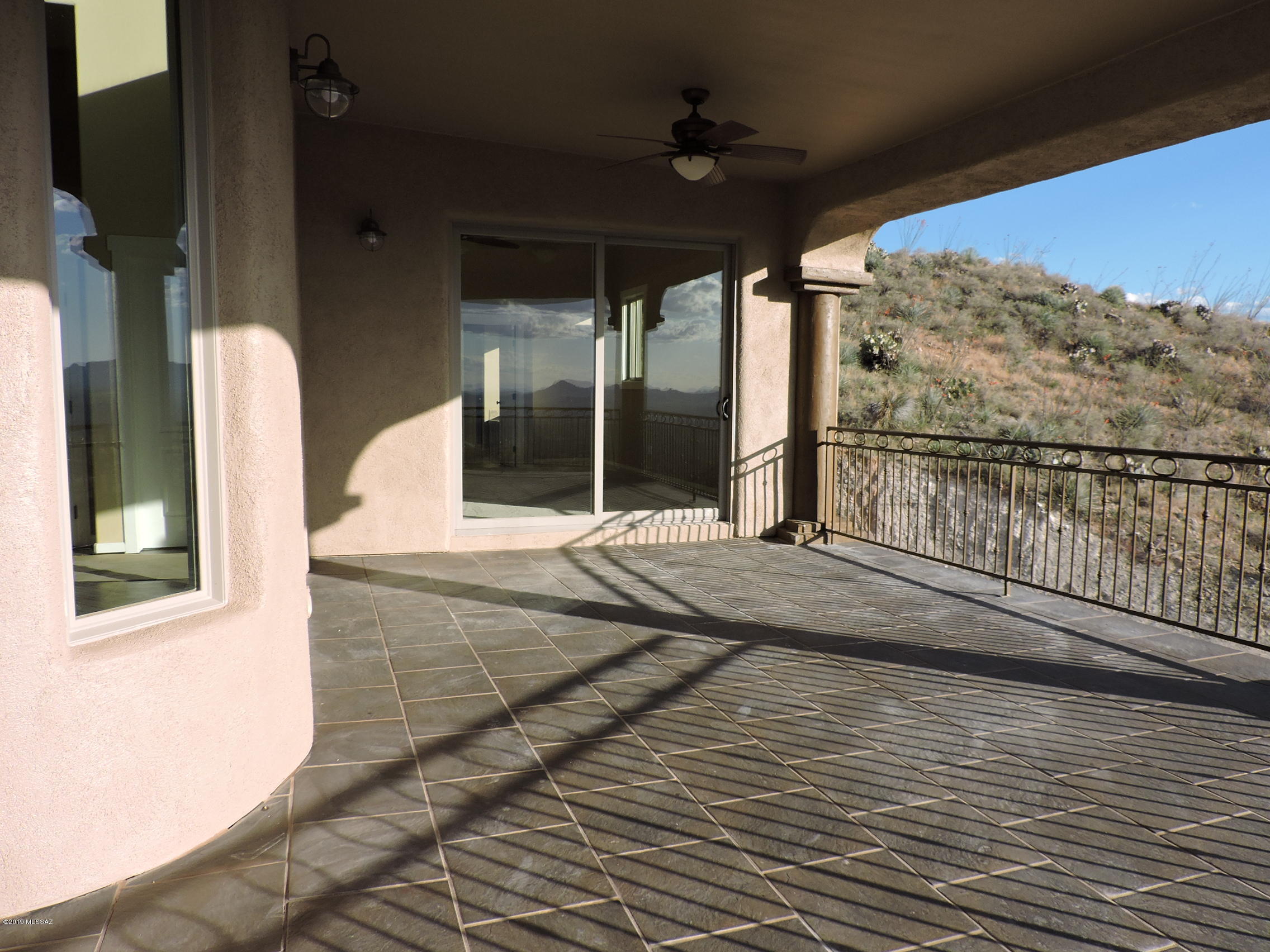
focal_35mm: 24
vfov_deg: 56.8
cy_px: 476
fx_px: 881
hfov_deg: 71.6
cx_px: 635
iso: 100
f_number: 3
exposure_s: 1/800
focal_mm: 4.3
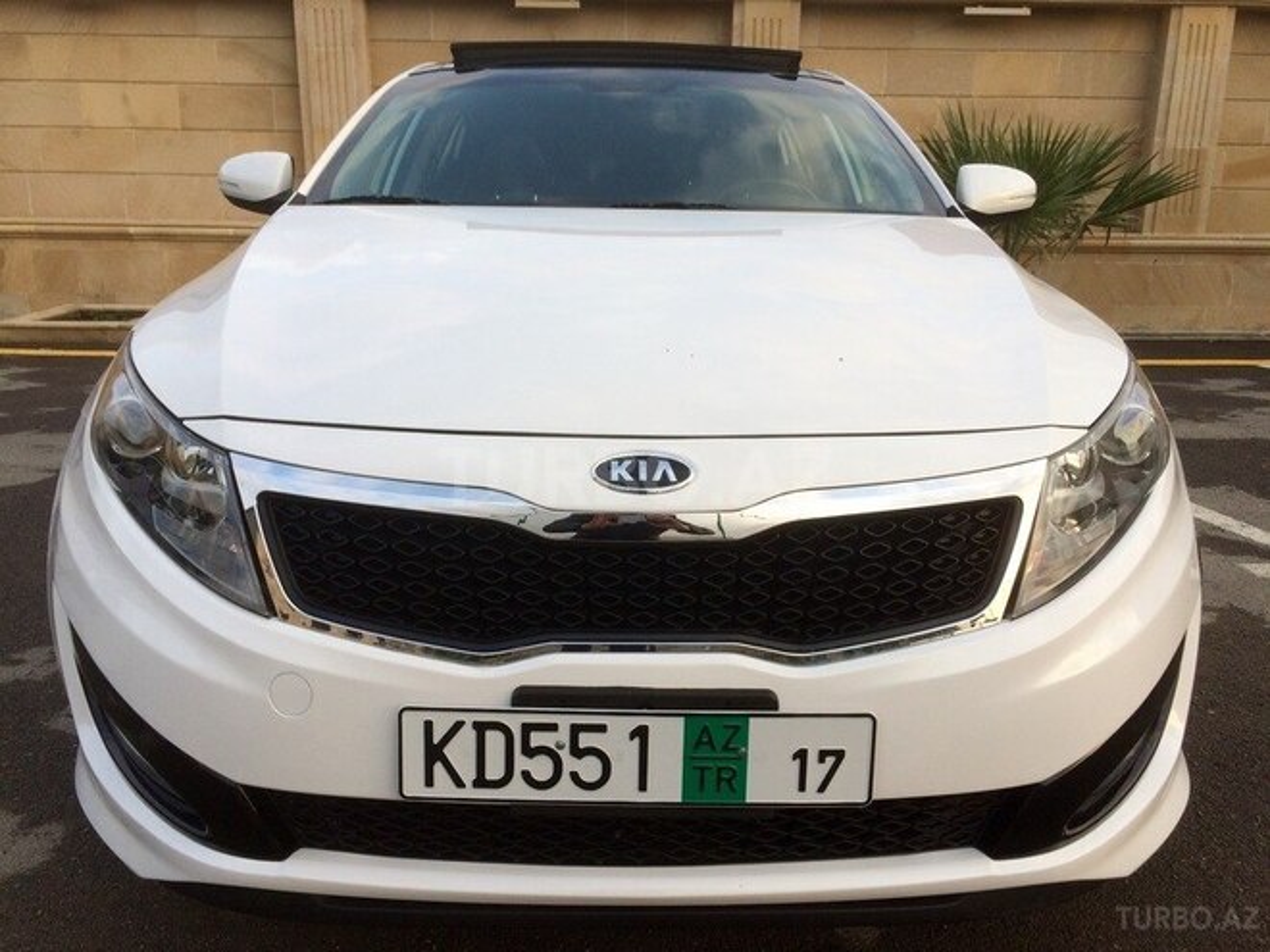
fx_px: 1064
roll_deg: -1.8
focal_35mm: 29
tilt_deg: -15.5
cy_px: 476
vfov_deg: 48.2
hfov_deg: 61.7
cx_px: 635
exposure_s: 1/357
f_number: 2.2
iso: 32
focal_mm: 4.15
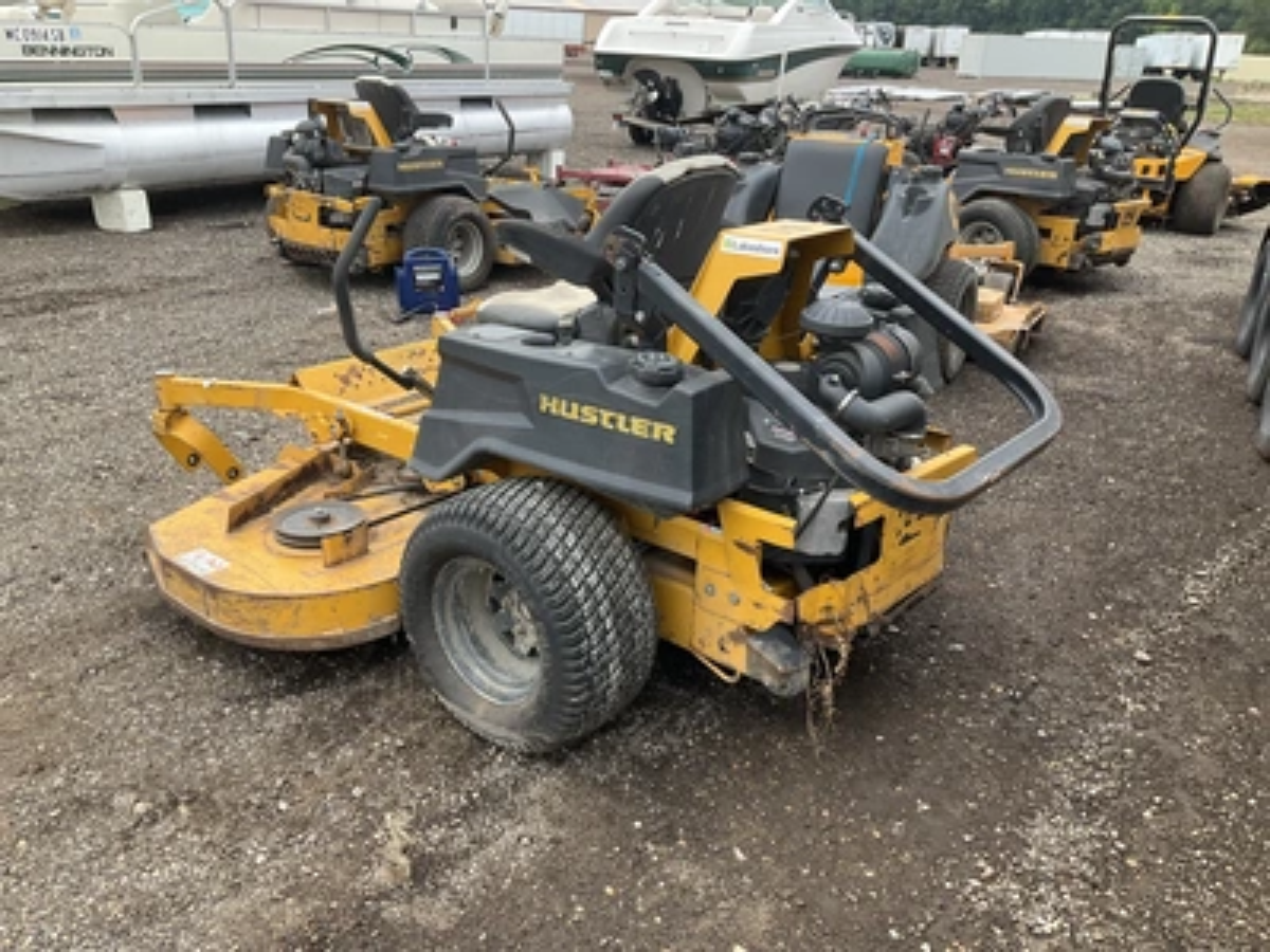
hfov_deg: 61.7
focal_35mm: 29
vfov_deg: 48.2
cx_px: 635
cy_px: 476
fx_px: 1064
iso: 25
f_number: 1.8
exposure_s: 1/422
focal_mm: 3
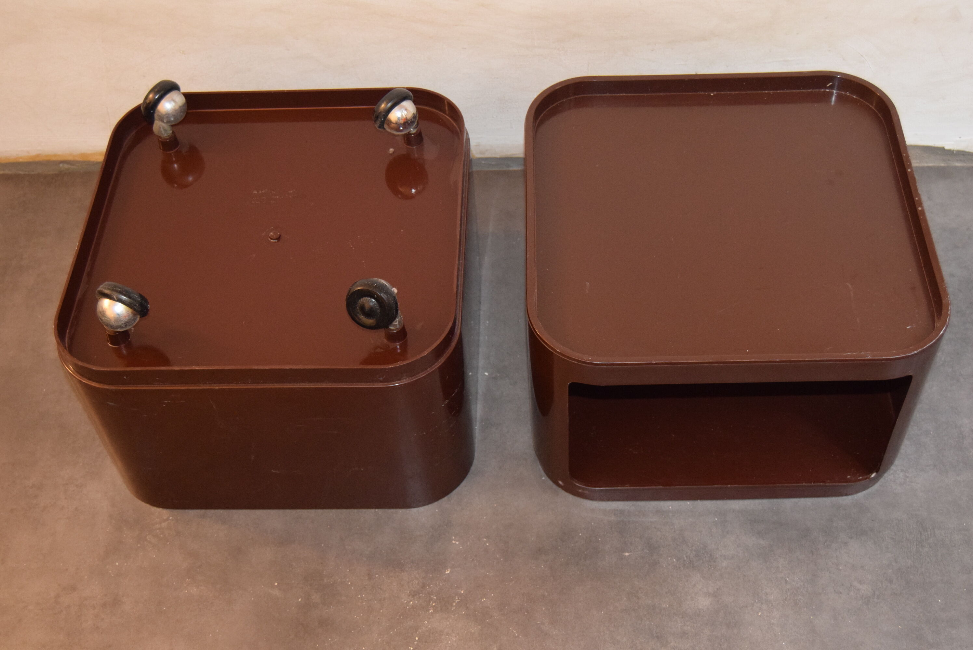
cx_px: 486
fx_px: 1258
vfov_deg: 29.0
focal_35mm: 46
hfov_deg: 42.3
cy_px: 325
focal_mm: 31
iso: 3200
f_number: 4.2
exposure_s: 1/40
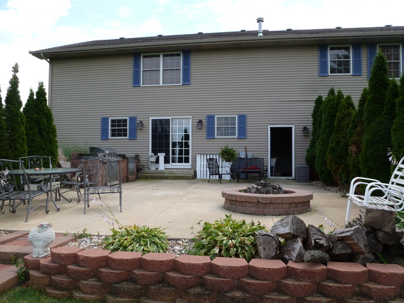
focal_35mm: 24
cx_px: 202
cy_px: 152
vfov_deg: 56.8
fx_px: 280
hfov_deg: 71.6
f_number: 4
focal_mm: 4.3
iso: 100
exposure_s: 1/250
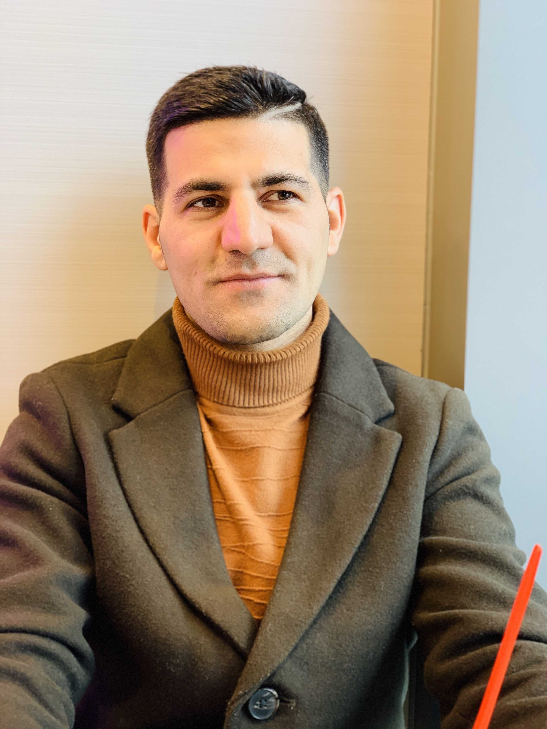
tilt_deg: -5.0
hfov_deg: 28.0
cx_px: 274
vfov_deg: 36.8
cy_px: 364
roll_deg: -1.4
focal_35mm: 52
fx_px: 1096
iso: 100
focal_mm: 6
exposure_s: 1/50
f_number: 2.4
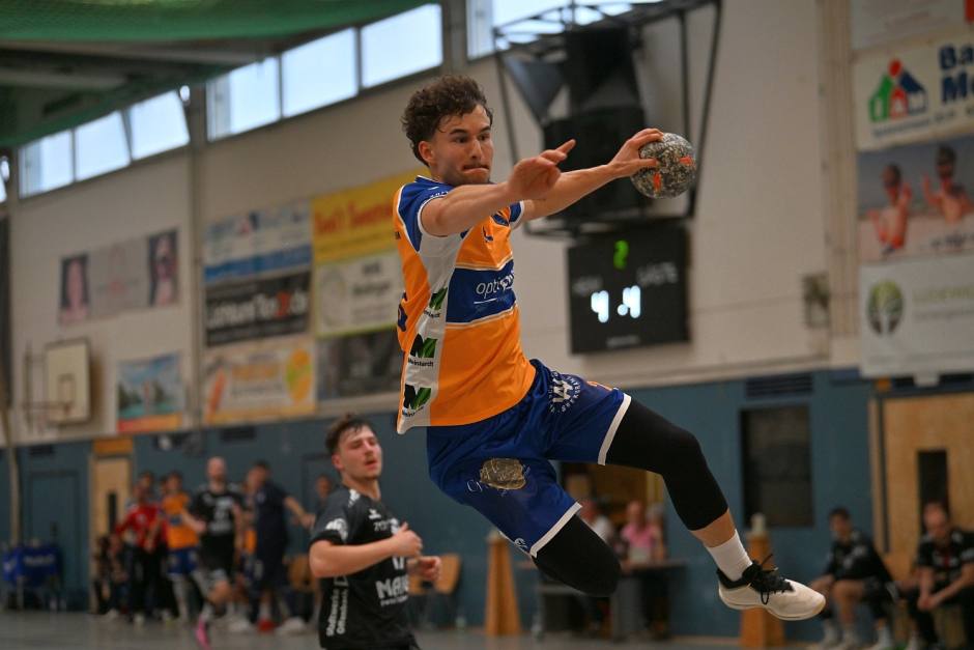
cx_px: 487
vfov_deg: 15.2
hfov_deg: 22.6
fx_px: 2435
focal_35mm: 90
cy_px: 325
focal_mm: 90
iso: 1600
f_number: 2.8
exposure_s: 1/1000
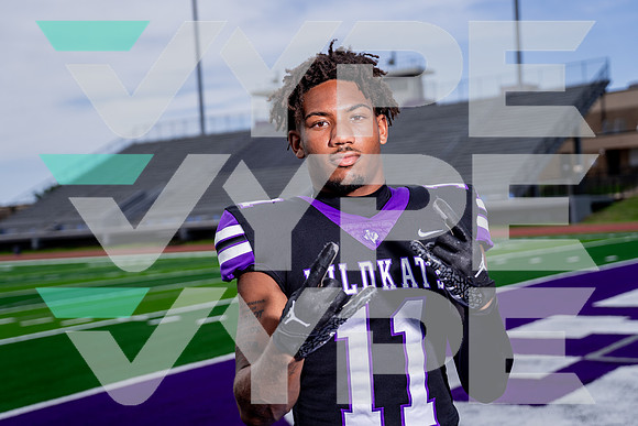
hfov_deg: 35.1
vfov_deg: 23.8
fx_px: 1010
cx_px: 319
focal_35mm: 57
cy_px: 213
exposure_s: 1/1250
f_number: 4
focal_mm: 54
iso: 100
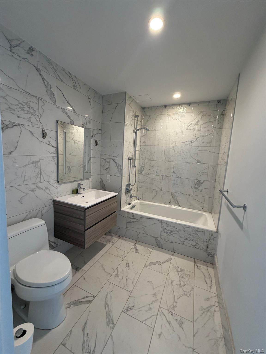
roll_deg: -3.8
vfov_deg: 102.1
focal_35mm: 14
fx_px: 143
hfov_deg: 85.7
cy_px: 177
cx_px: 133
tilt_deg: -8.1
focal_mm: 2.22
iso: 250
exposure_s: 1/120
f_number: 2.2
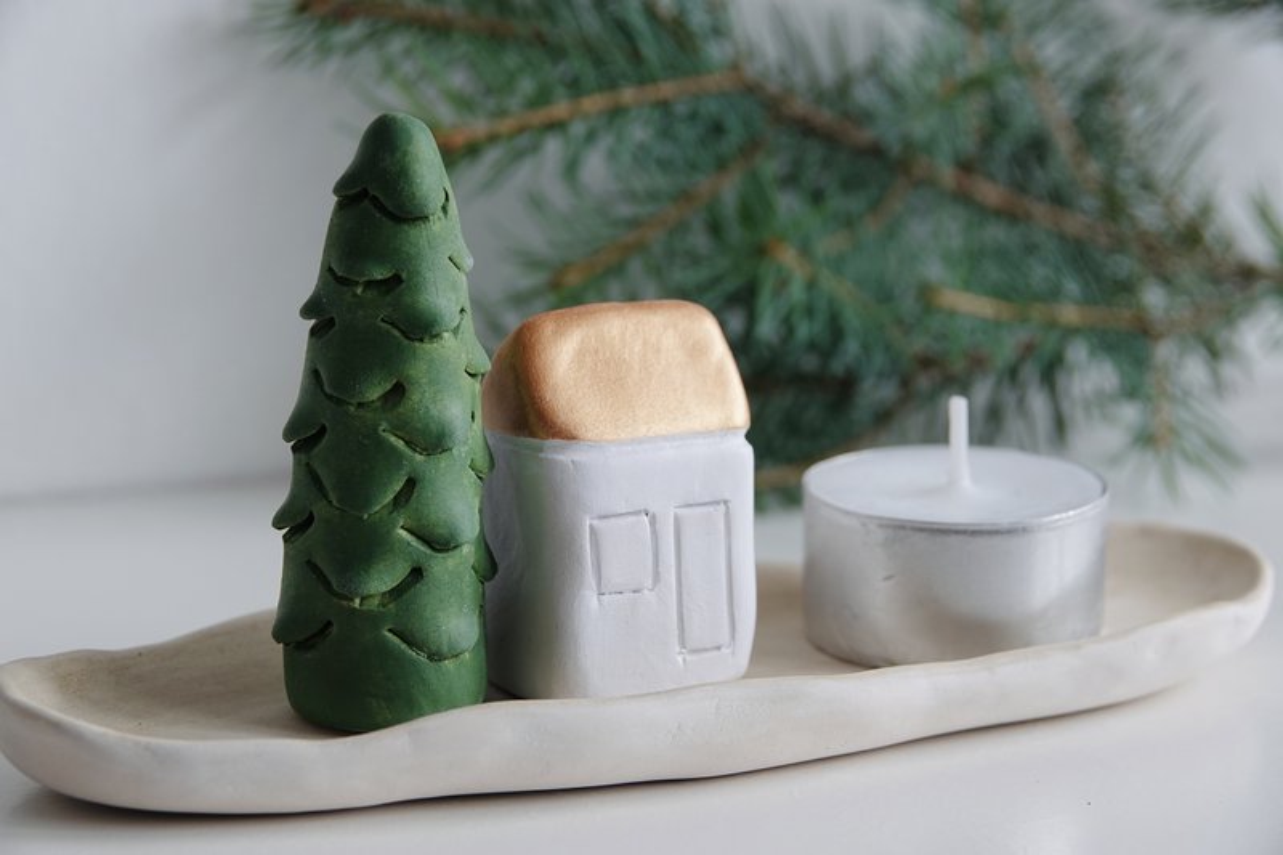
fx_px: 3563
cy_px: 428
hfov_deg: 20.4
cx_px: 642
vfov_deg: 13.7
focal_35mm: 100
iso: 200
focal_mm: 36.72
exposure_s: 1/25
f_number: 4
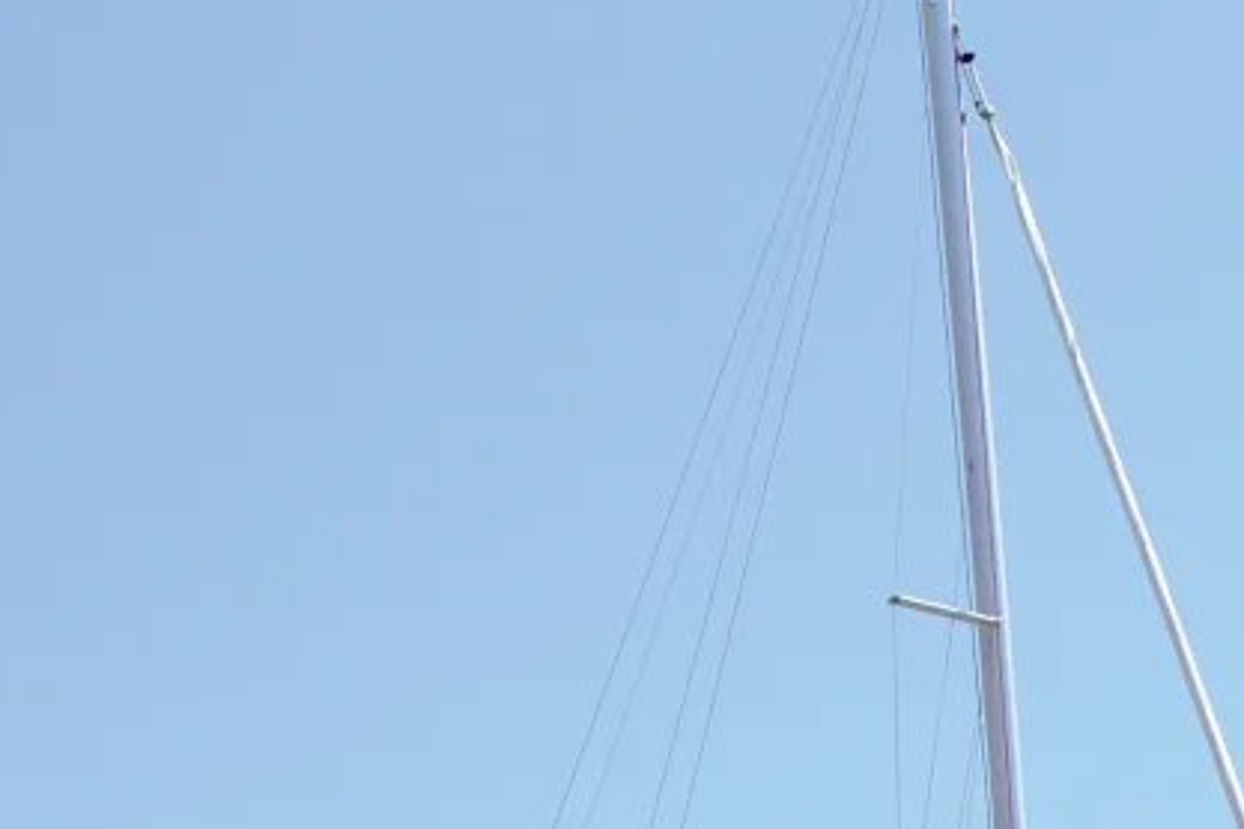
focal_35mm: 121
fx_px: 4181
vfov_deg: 11.0
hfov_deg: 16.9
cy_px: 1194
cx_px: 522
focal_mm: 24
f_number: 8
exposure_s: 1/250
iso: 100
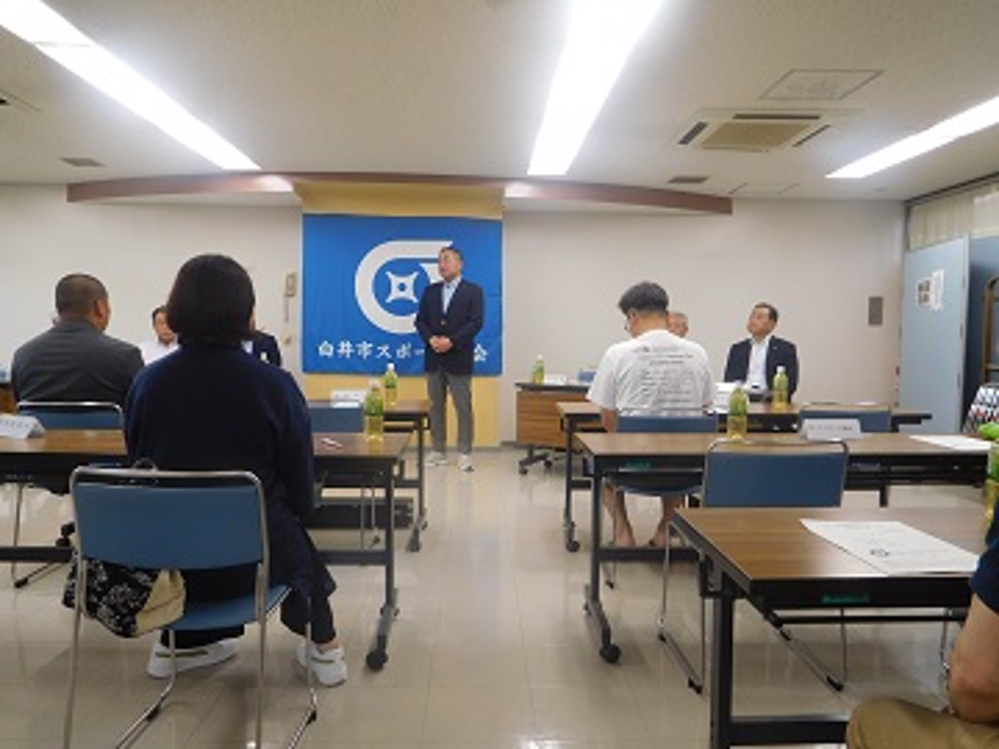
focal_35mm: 25
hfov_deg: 69.4
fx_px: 721
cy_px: 374
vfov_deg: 54.9
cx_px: 500
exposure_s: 1/40
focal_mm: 4.5
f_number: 3.4
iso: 125
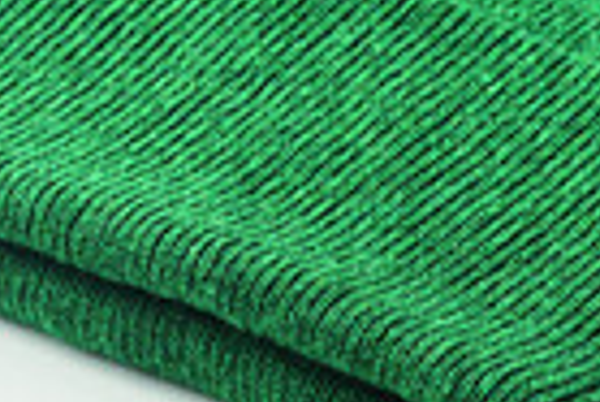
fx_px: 6023
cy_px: 197
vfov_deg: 3.8
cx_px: 475
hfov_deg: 5.7
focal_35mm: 361
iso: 160
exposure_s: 1/125
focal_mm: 105
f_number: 18
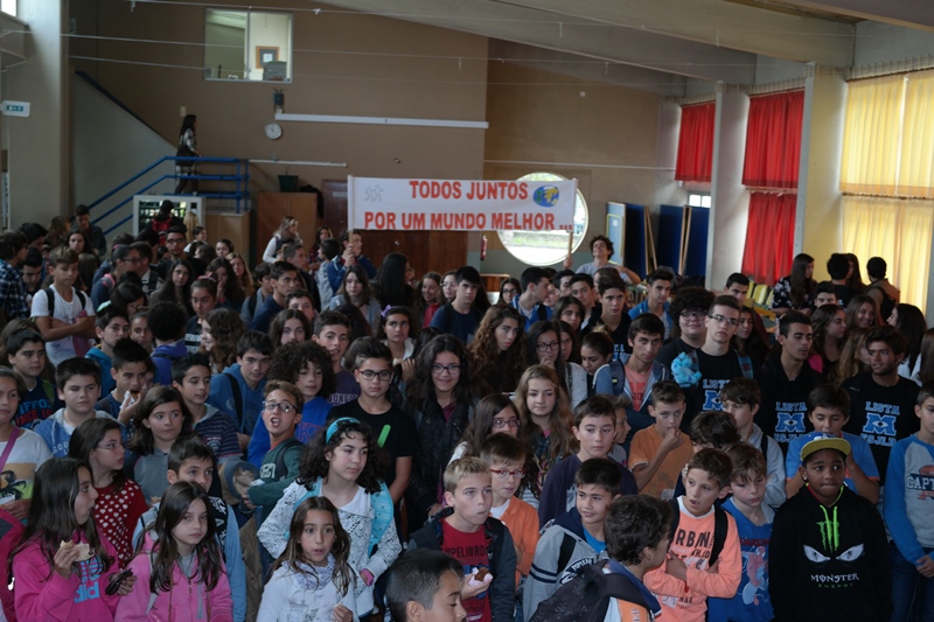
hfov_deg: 40.4
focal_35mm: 49
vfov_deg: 27.5
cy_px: 311
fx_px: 1271
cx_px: 467
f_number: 4.5
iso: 400
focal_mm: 32
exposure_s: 1/60
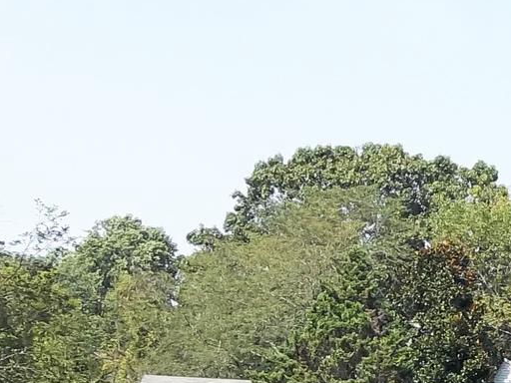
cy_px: 362
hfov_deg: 17.3
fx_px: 1594
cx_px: 637
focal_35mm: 108
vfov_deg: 13.6
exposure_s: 1/100
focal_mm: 4.9
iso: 80
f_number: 8.9
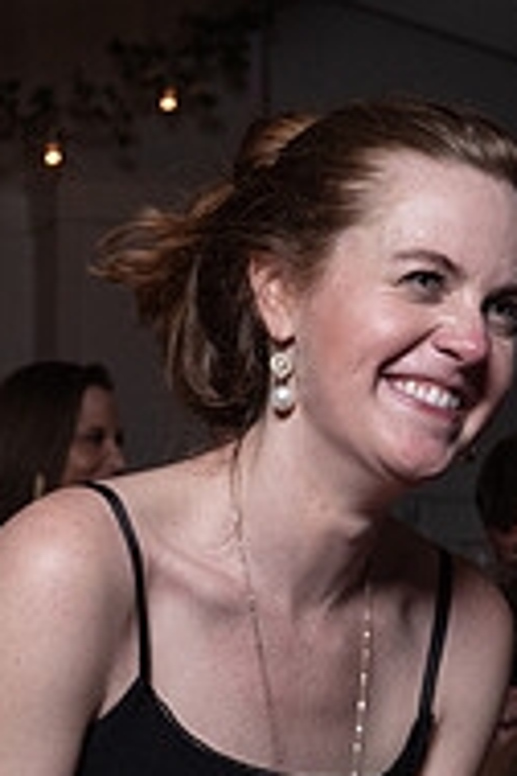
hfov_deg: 9.6
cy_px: 697
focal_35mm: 142
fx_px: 3059
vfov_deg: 14.3
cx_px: 123
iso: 2000
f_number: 5.6
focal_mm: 33
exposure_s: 1/200
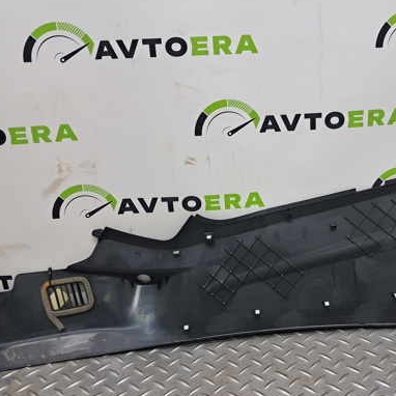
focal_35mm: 40
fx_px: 518
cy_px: 209
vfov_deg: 41.8
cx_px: 272
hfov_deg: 41.2
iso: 80
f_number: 1.8
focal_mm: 4
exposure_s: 1/50
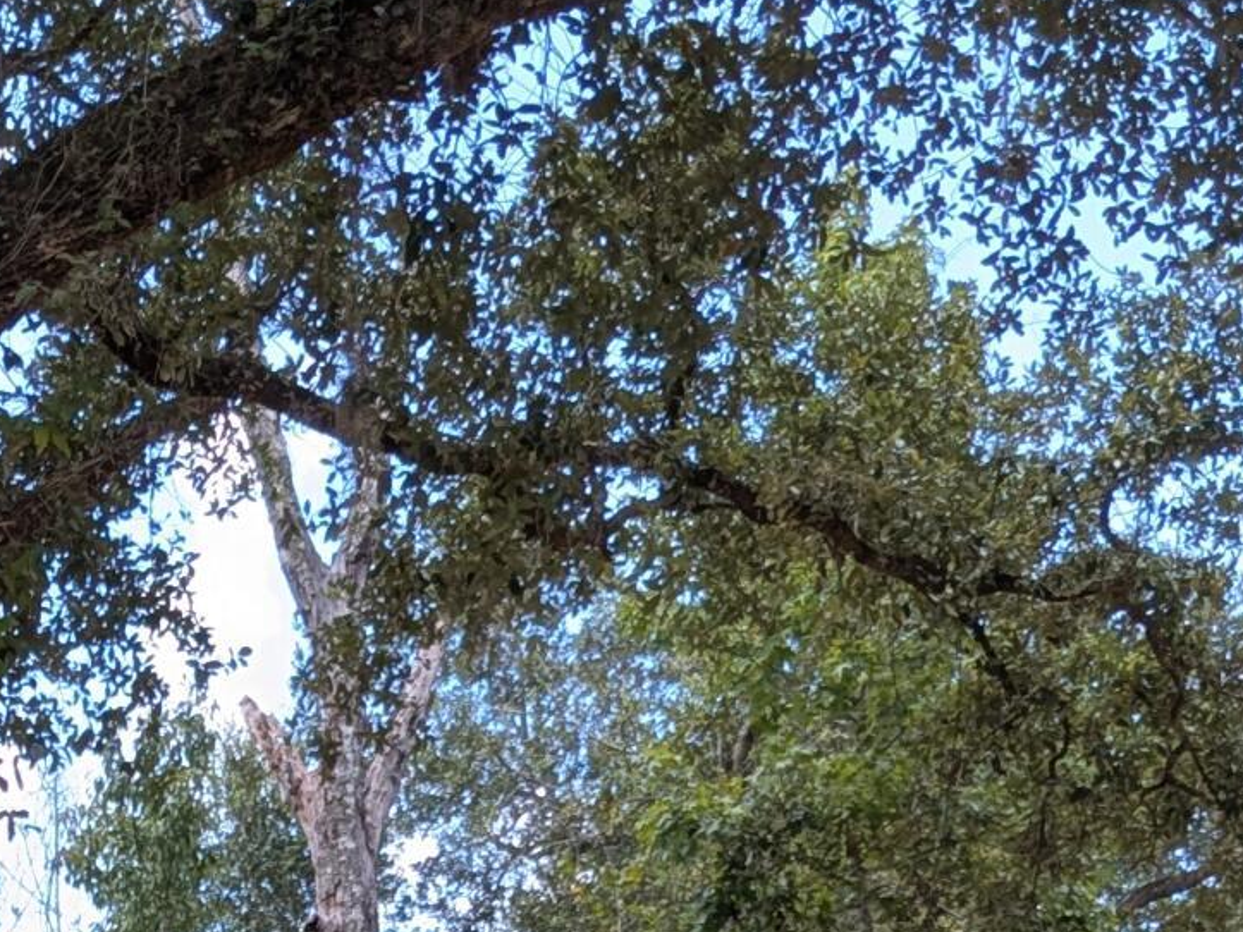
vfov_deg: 11.8
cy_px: 1886
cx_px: 311
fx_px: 4021
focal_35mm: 112
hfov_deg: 17.5
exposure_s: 1/425
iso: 46
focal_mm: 4.38
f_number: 1.73
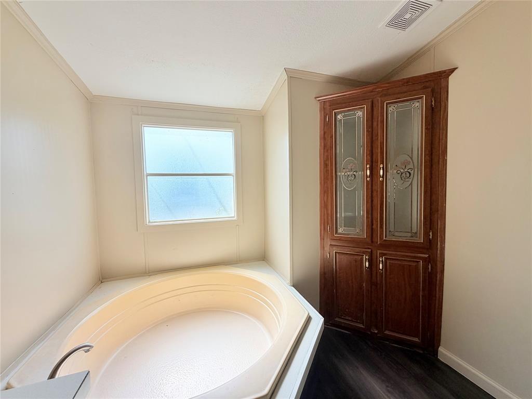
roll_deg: +0.8
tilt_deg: -4.0
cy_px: 200
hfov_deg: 102.1
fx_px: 215
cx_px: 266
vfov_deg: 85.7
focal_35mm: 14
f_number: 2.2
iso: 64
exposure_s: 1/421
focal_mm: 2.22
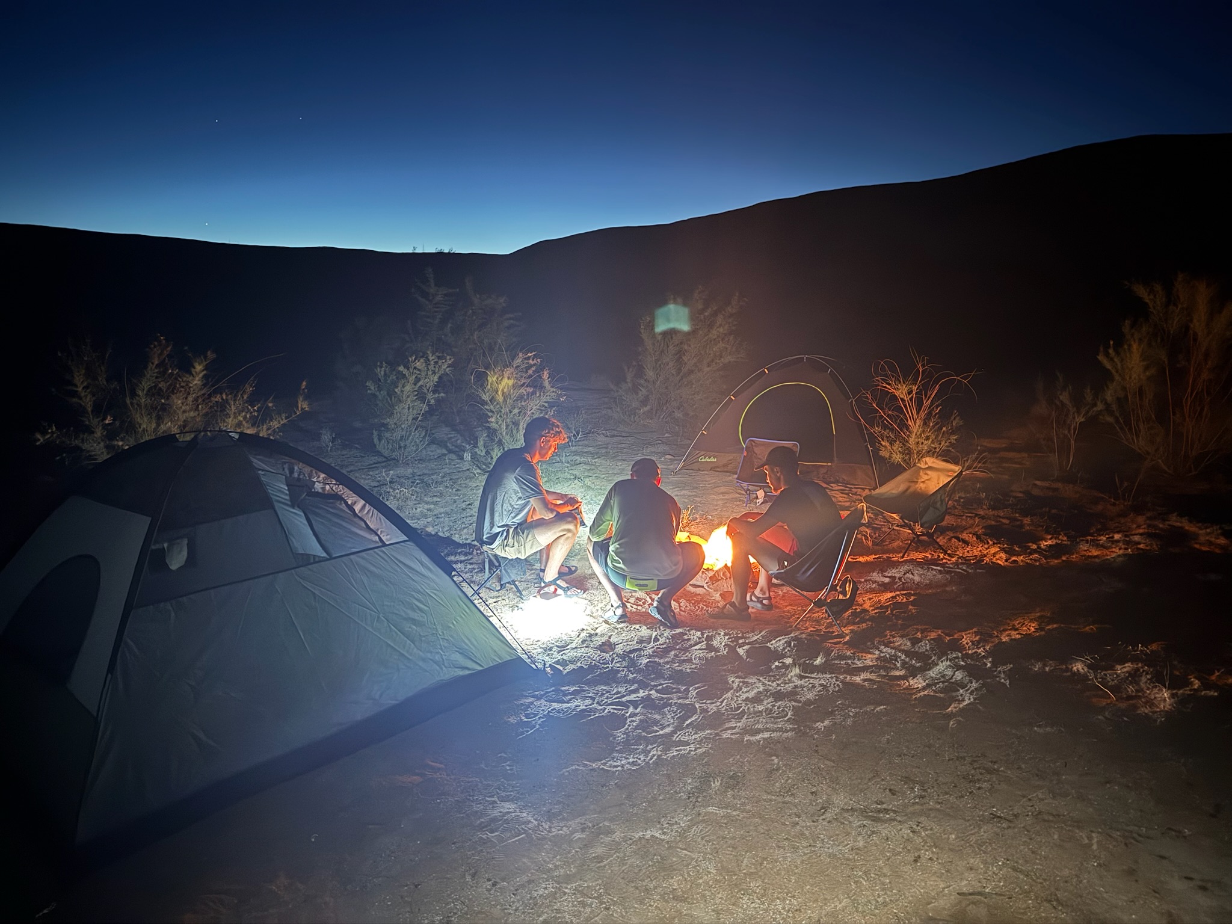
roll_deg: +0.2
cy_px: 462
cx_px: 616
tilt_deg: -10.0
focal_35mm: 24
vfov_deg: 56.8
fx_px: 854
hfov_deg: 71.6
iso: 1600
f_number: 1.78
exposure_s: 1/9
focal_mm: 6.76
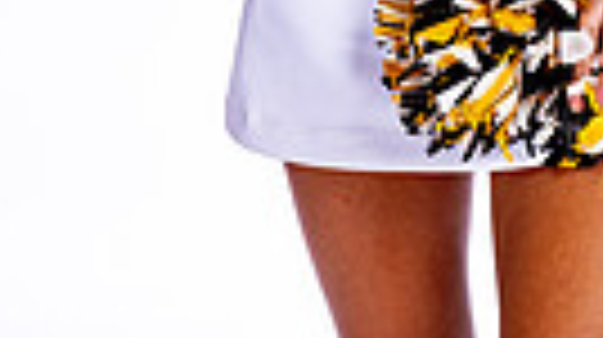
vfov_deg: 4.8
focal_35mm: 247
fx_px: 3945
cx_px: 576
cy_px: -518
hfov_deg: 8.7
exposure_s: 1/250
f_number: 5.6
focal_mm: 70
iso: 100
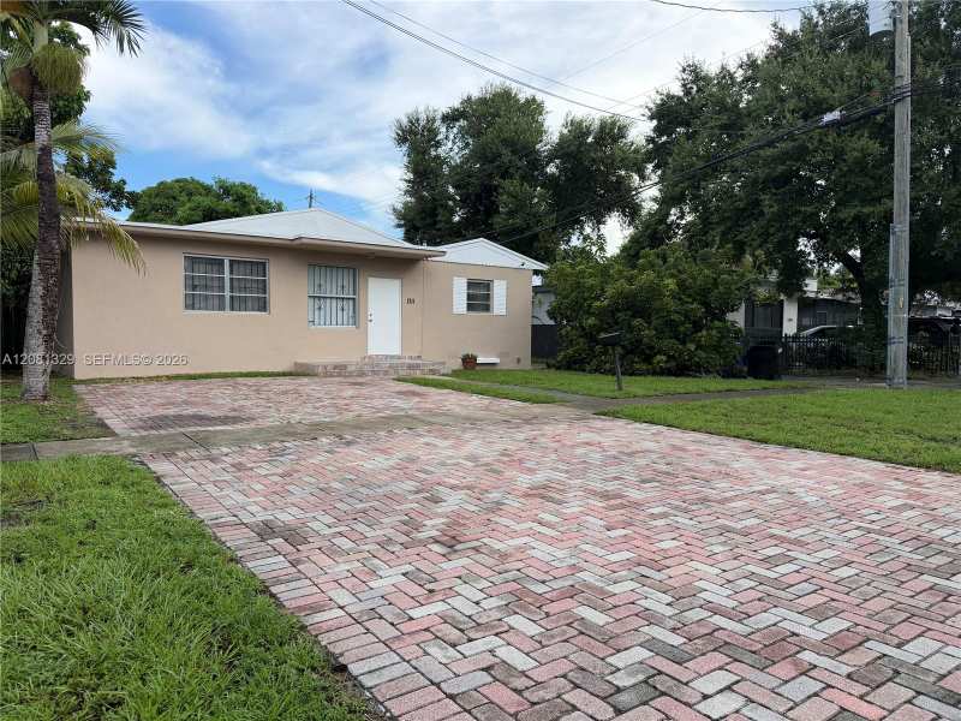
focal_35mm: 24
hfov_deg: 71.6
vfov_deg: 56.8
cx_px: 480
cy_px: 360
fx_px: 666
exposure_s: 1/2169
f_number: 1.78
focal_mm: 6.76
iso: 100
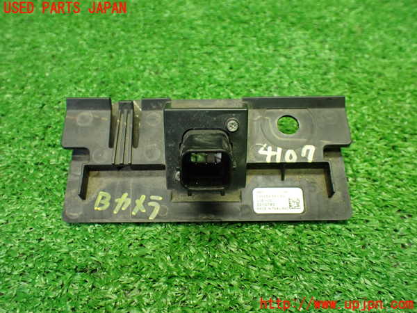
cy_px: 156
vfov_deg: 46.8
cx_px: 208
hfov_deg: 60.0
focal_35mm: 30
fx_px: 361
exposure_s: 1/125
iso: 800
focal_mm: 5.4
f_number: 2.3
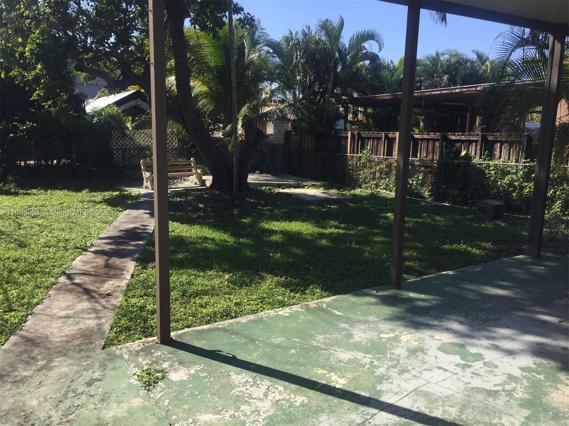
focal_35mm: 29
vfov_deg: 48.2
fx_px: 477
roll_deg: -2.2
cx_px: 284
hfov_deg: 61.7
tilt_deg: -10.5
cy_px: 213
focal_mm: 4.15
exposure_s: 1/1199
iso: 32
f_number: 2.2
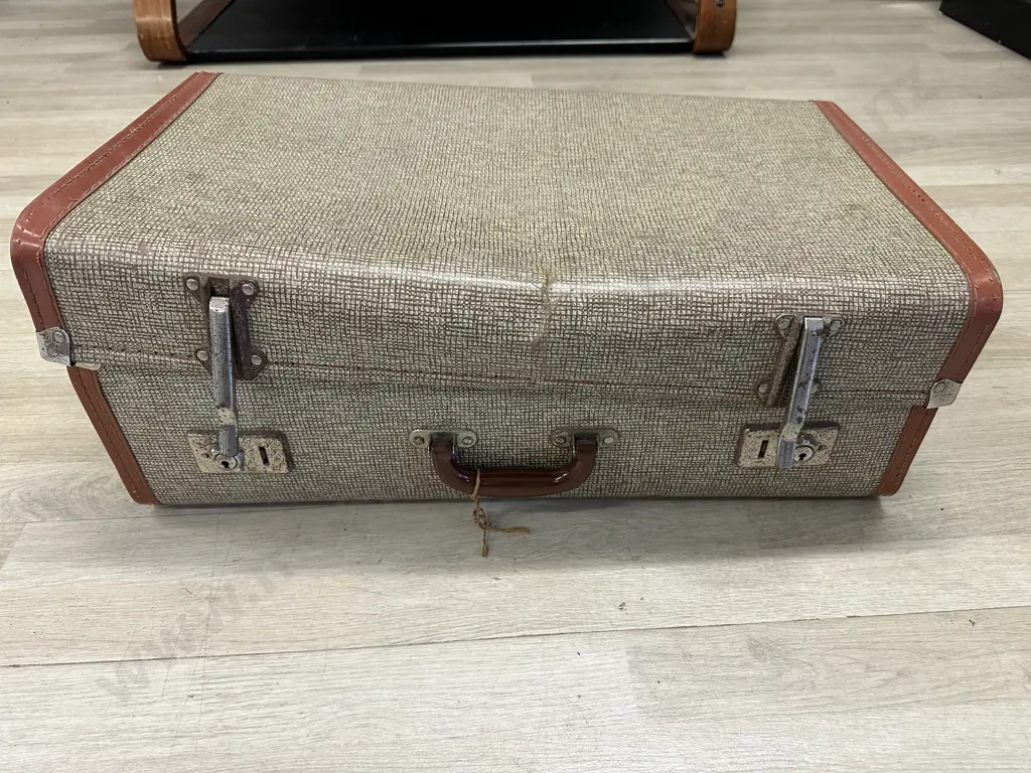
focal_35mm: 24
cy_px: 386
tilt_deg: -41.0
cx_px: 516
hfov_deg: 71.6
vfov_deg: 56.8
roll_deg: +0.0
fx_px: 715
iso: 200
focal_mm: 6.86
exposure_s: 1/100
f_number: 1.78
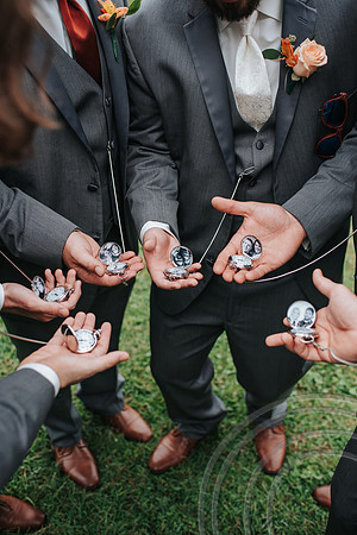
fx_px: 521
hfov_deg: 37.9
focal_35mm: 35
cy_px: 268
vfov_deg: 54.4
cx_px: 178
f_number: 3.2
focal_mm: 35
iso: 320
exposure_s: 1/800
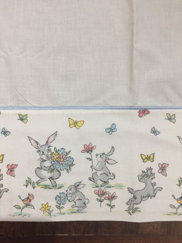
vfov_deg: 61.7
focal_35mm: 29
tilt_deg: -84.6
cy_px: 122
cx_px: 91
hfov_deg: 48.2
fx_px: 203
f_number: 2.2
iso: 80
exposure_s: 1/17
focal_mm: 4.15
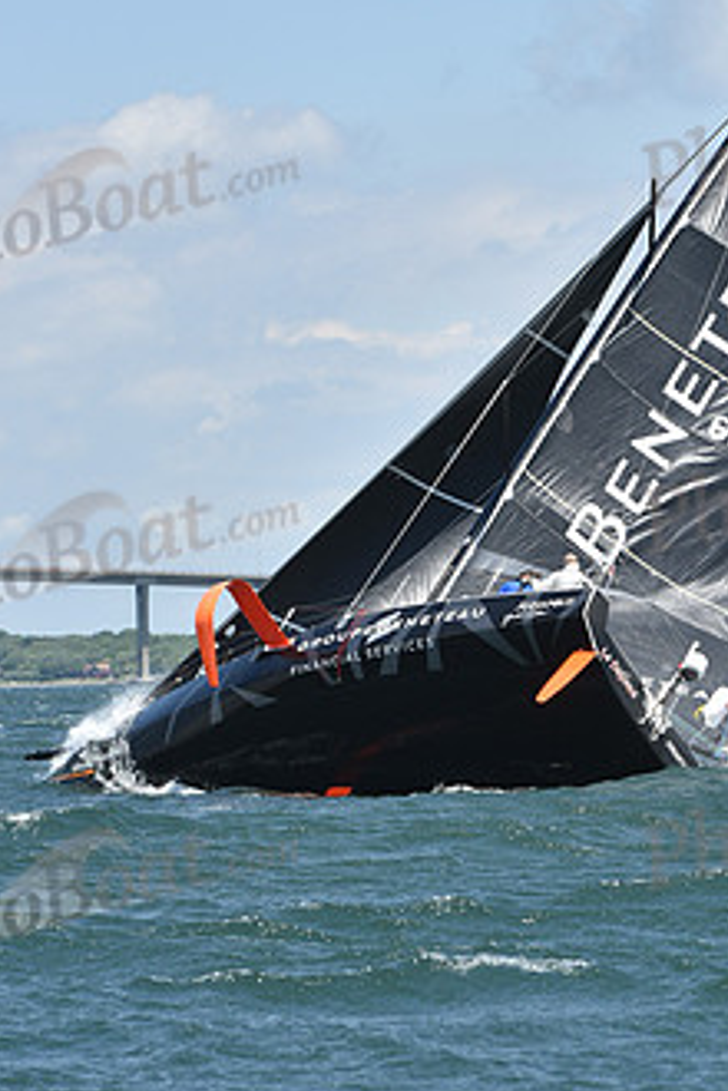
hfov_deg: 6.5
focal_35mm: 211
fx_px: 6400
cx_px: 472
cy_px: 344
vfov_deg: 9.7
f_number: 6.3
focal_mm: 120
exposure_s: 1/1250
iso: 250
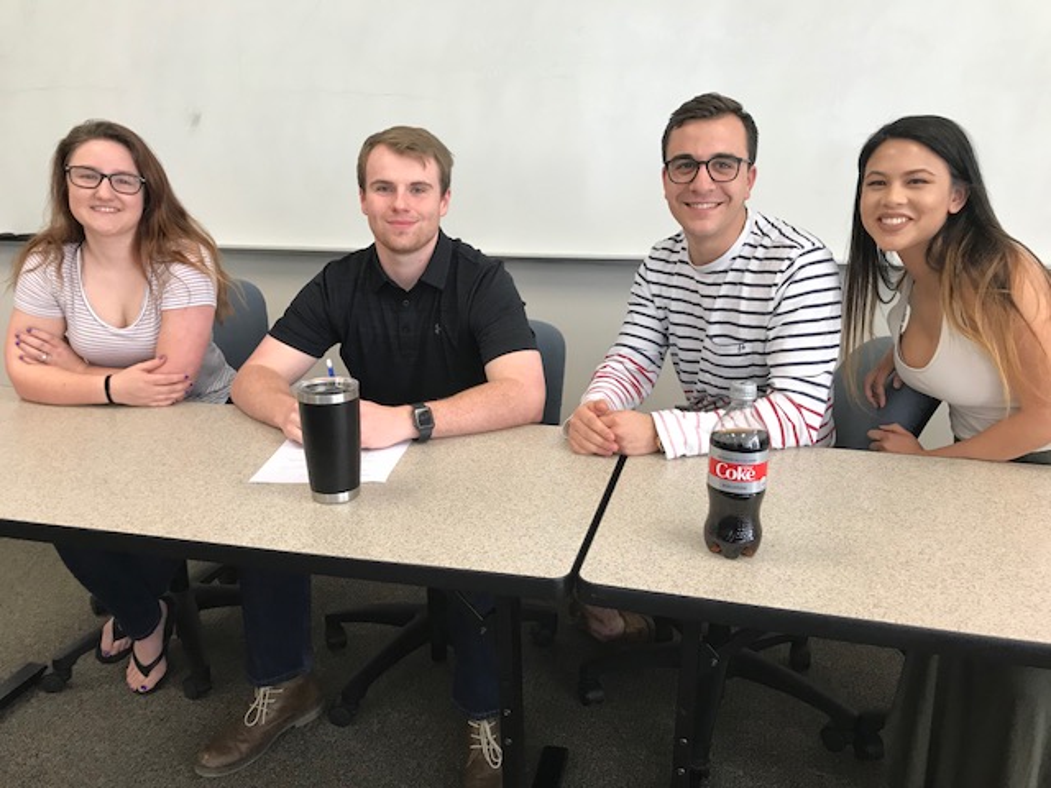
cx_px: 526
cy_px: 394
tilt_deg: -16.2
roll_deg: -0.4
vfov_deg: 49.7
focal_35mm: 28
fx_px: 850
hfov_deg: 63.4
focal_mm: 3.99
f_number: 1.8
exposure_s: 1/40
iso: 25
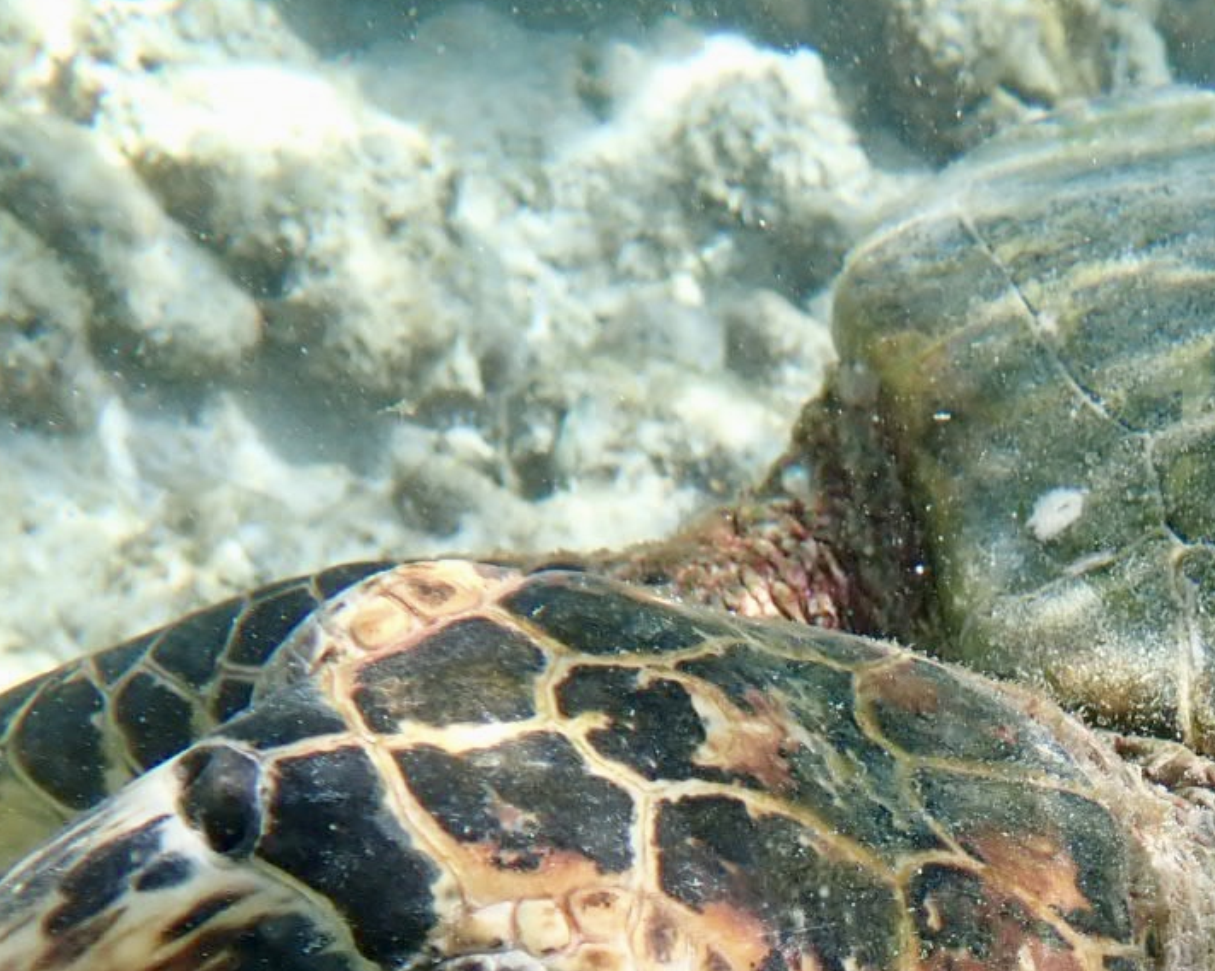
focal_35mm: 79
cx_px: 1101
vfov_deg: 18.5
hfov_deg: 23.5
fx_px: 2840
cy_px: 1135
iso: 100
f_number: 3.2
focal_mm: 5.4
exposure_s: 1/500
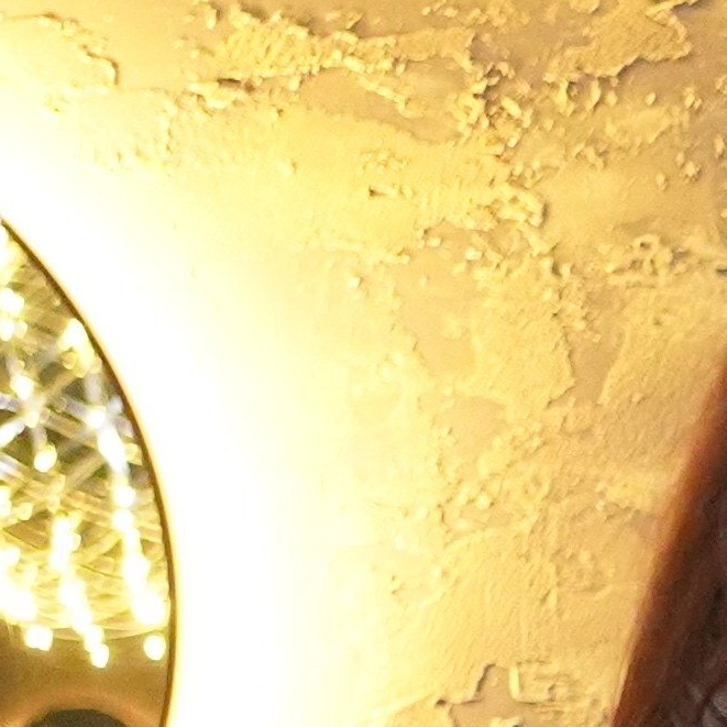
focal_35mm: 270
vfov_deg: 6.2
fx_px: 6415
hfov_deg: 5.6
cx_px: 2978
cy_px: 1688
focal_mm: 35
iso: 6400
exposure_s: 1/160
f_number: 2.2
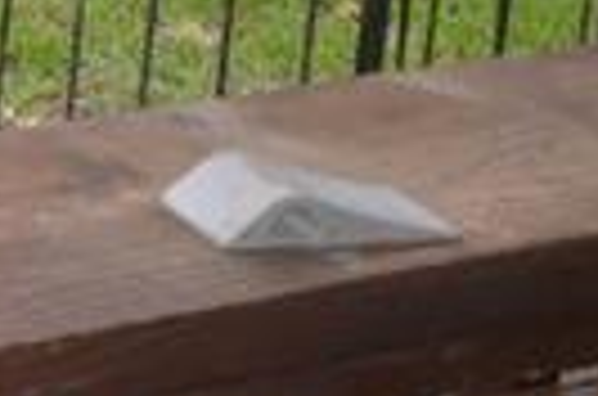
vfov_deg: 6.5
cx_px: -1479
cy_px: -972
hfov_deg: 8.4
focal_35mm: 185
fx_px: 3066
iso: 250
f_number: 5
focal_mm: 16
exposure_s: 1/125
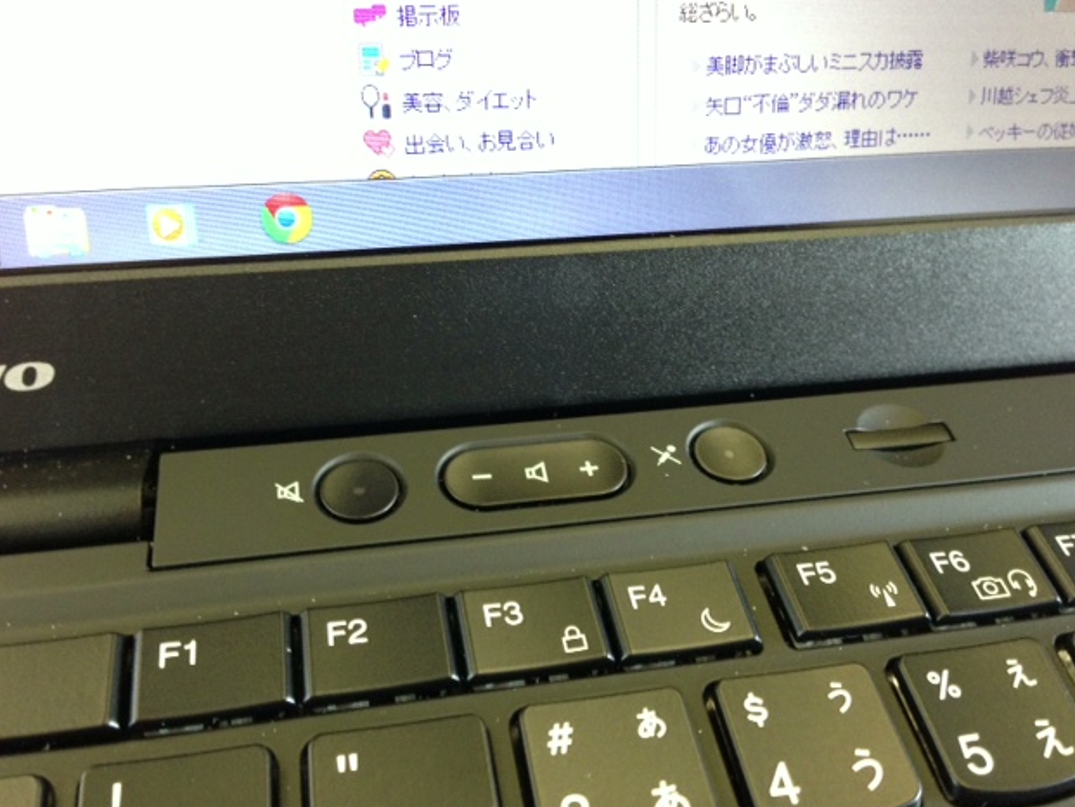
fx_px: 1056
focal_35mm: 34
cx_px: 531
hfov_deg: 53.9
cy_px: 410
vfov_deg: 41.8
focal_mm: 4.13
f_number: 2.4
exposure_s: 1/20
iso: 250
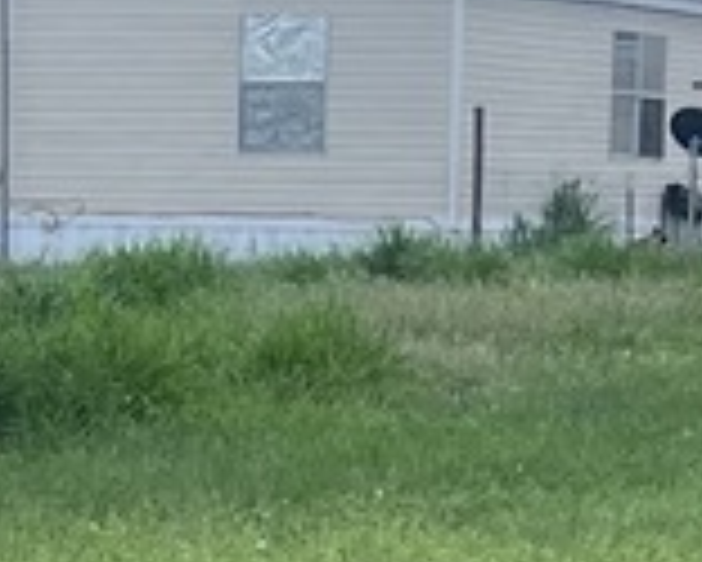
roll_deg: +0.0
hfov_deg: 8.2
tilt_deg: -5.1
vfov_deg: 6.5
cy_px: 791
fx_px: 4865
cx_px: -50
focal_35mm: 234
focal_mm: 5.7
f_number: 1.5
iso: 50
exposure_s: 1/1531
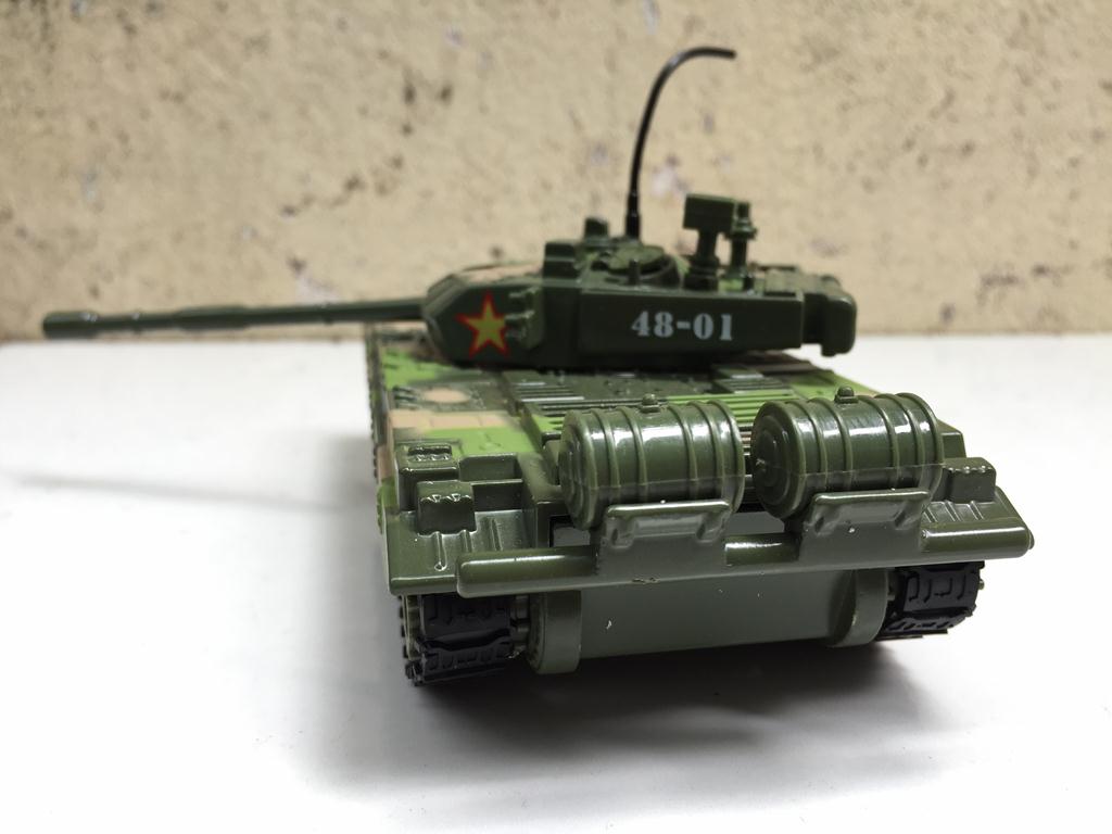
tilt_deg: -15.6
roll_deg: -1.9
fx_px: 932
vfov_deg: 48.2
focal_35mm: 29
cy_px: 417
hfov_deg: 61.7
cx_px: 556
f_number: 2.2
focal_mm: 4.15
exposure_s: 1/108
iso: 32
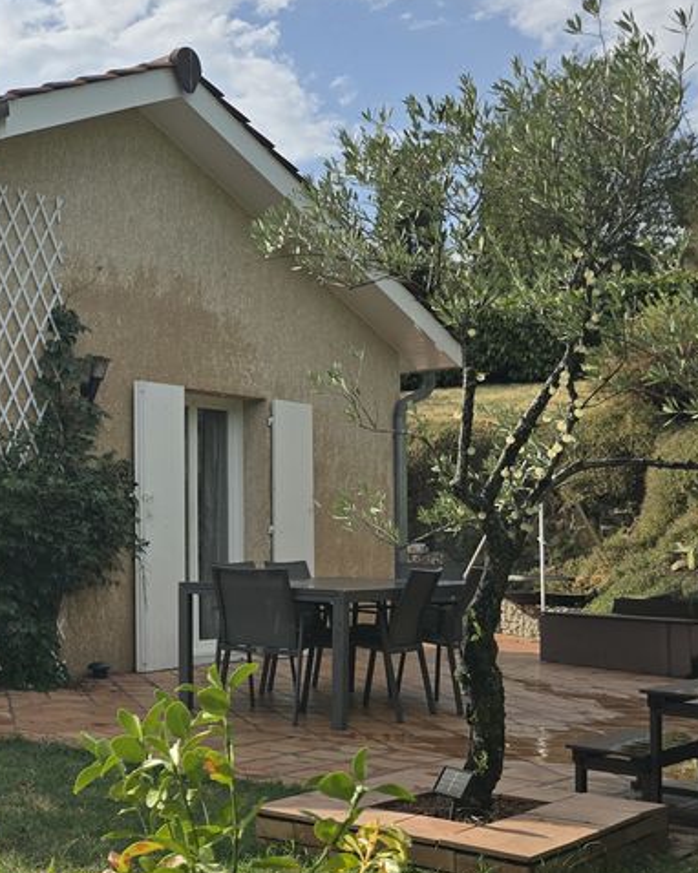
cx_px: -161
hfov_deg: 27.7
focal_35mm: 47
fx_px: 1214
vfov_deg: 39.4
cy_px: 530
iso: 12
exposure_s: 1/1839
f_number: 1.7
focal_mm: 6.3
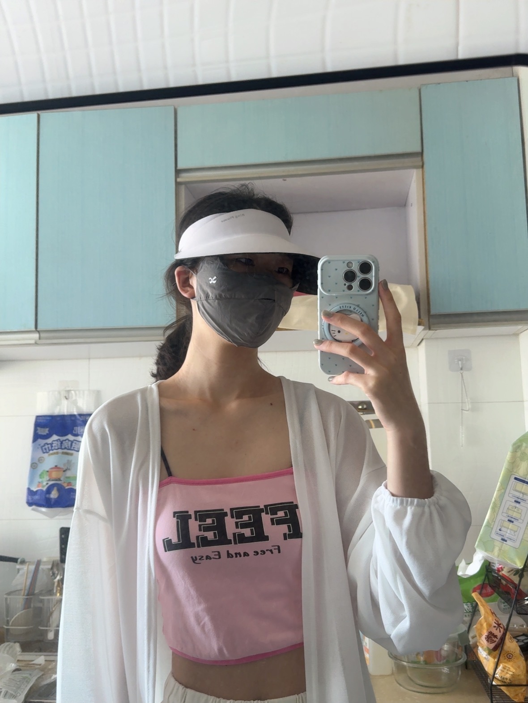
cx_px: 264
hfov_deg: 43.0
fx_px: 671
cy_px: 352
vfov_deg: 55.3
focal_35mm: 33
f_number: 1.78
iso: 200
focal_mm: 6.76
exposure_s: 1/95
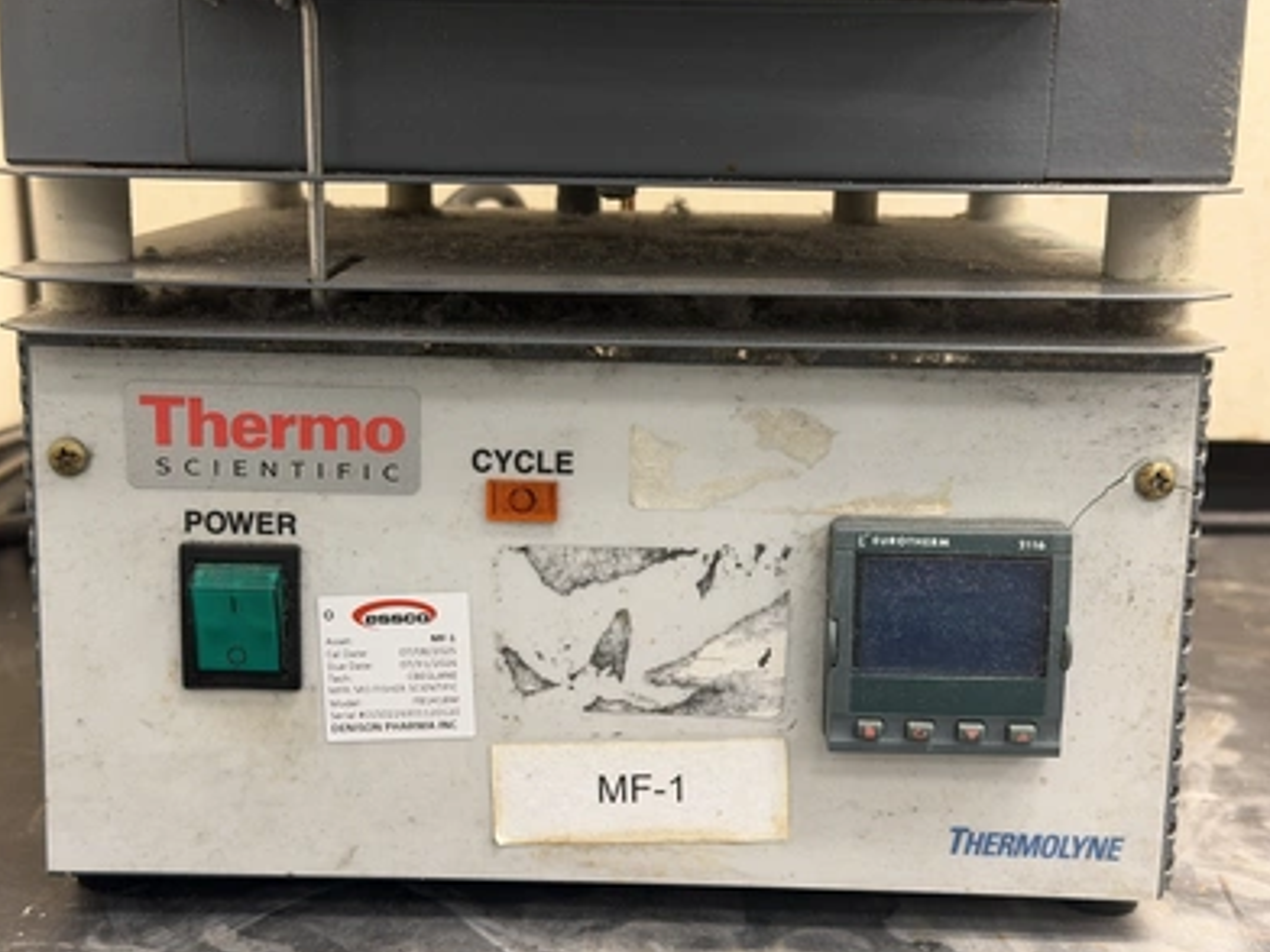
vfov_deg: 29.7
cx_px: 629
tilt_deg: -11.9
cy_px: 476
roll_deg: +0.2
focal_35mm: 49
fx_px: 1798
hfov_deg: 38.9
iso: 125
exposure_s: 1/42
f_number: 1.78
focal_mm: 6.76
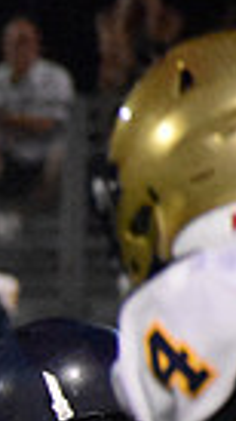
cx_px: -638
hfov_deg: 1.0
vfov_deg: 1.7
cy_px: 506
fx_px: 14104
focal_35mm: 1267
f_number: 5.3
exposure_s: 1/400
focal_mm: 190
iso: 12800
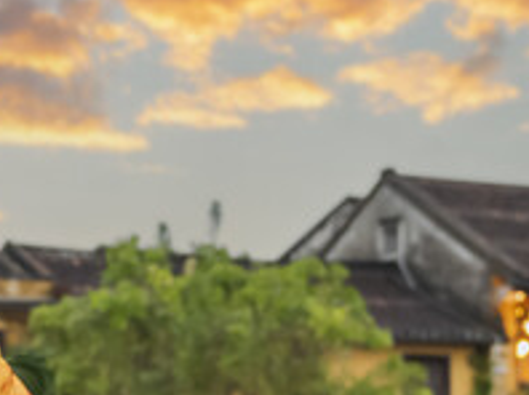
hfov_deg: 11.3
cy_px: 276
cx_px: 214
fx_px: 2671
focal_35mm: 175
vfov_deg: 8.5
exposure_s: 1/60
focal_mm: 48
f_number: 4.2
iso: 640
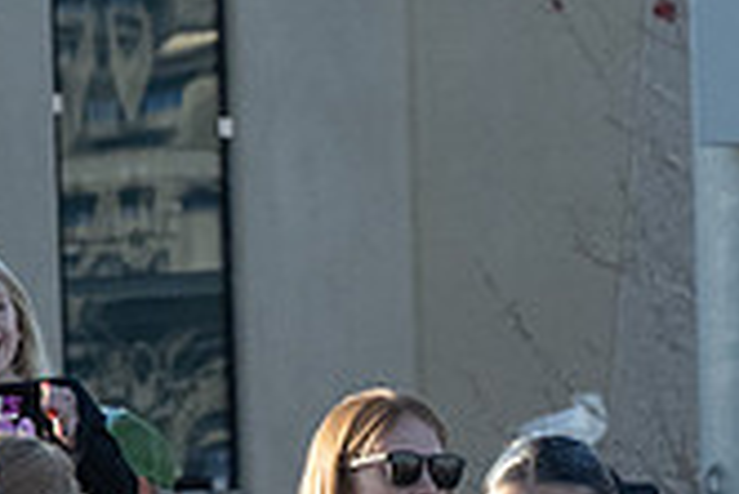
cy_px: 722
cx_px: 449
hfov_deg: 2.5
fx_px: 16765
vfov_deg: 1.7
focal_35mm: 816
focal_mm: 115
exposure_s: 1/1000
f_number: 8
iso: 1000
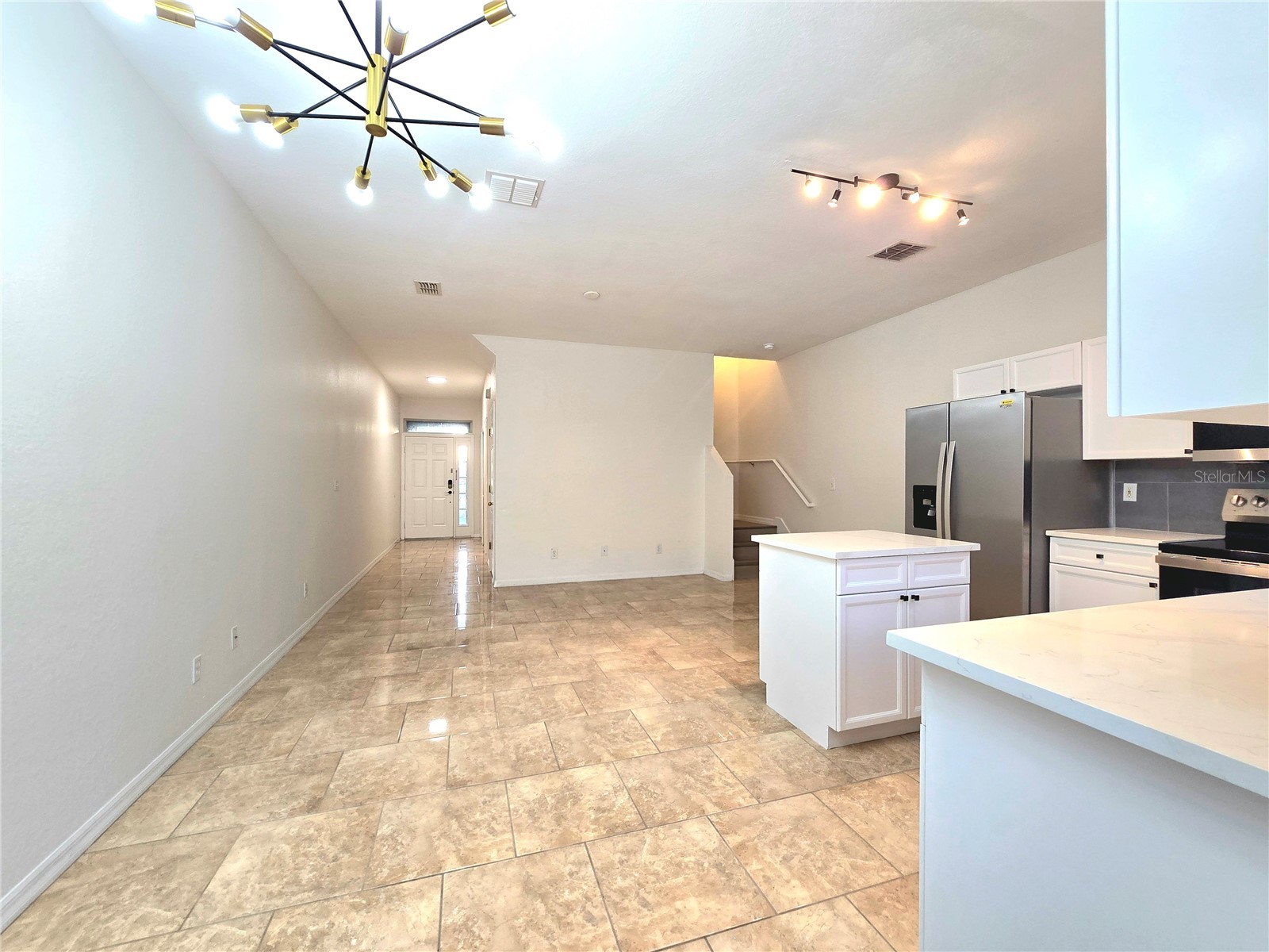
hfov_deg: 106.2
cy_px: 476
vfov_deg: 89.9
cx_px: 634
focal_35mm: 13
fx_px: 477
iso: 64
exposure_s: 1/60.2
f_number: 2.2
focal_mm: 2.2
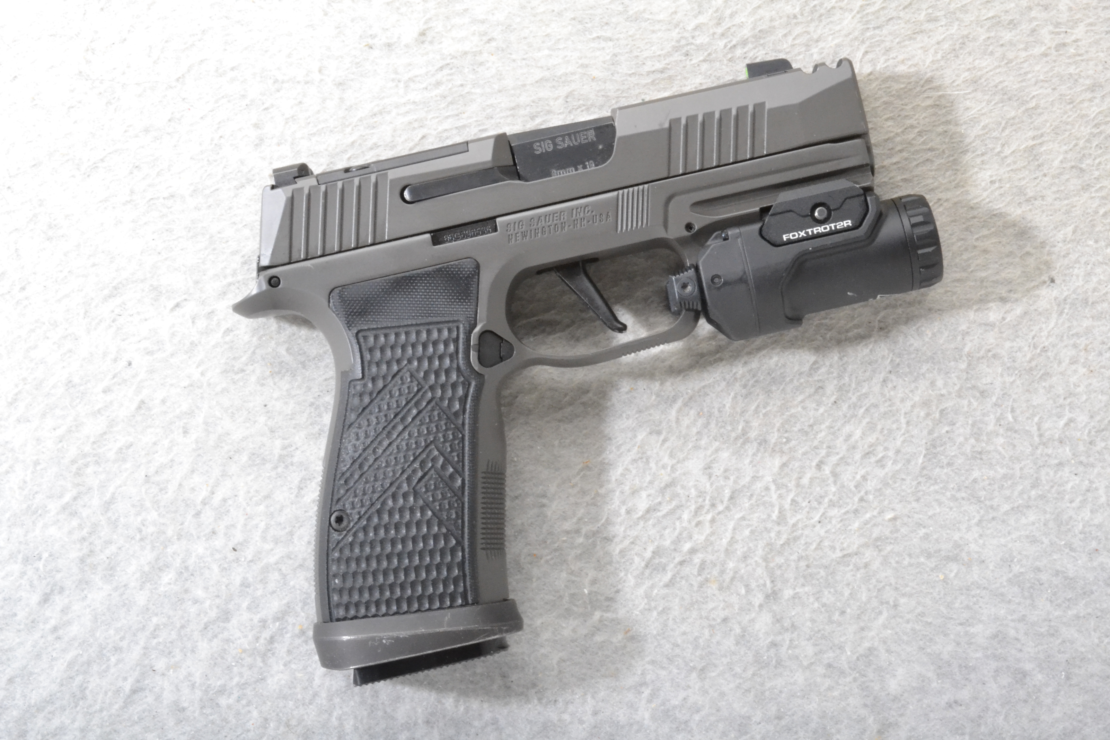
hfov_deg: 30.5
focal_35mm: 66
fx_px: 2035
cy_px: 370
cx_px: 555
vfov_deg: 20.6
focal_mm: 44
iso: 3200
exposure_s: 1/160
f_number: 20
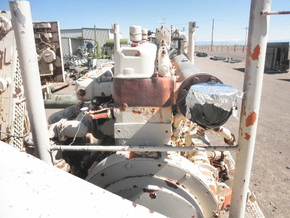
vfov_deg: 49.7
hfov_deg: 63.4
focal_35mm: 28
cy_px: 109
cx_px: 145
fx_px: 235
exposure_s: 1/100
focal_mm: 5
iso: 64
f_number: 8.5
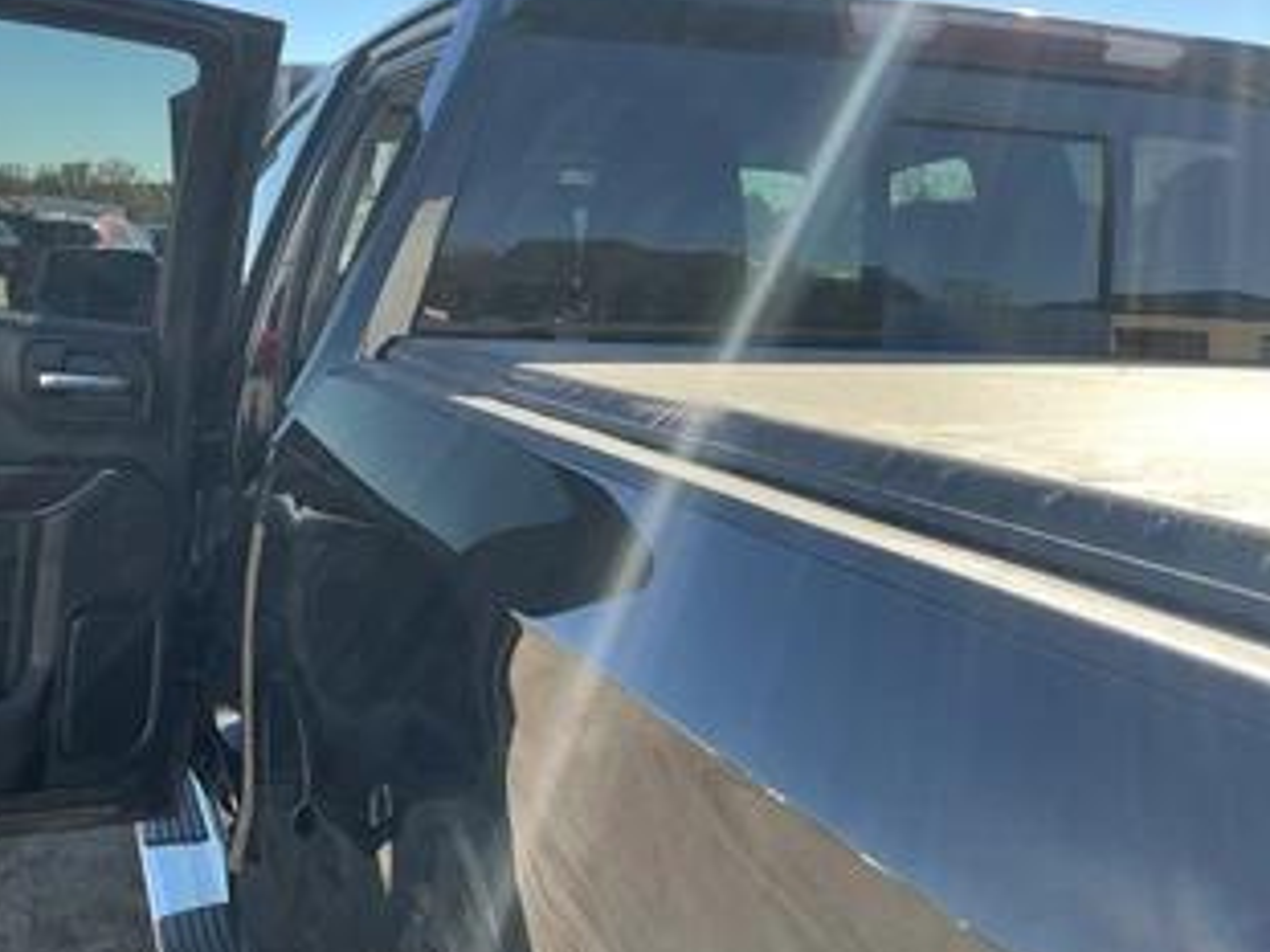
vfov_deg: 39.6
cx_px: 457
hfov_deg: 50.7
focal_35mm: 36
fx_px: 1320
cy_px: 417
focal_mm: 3
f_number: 1.8
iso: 25
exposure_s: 1/473
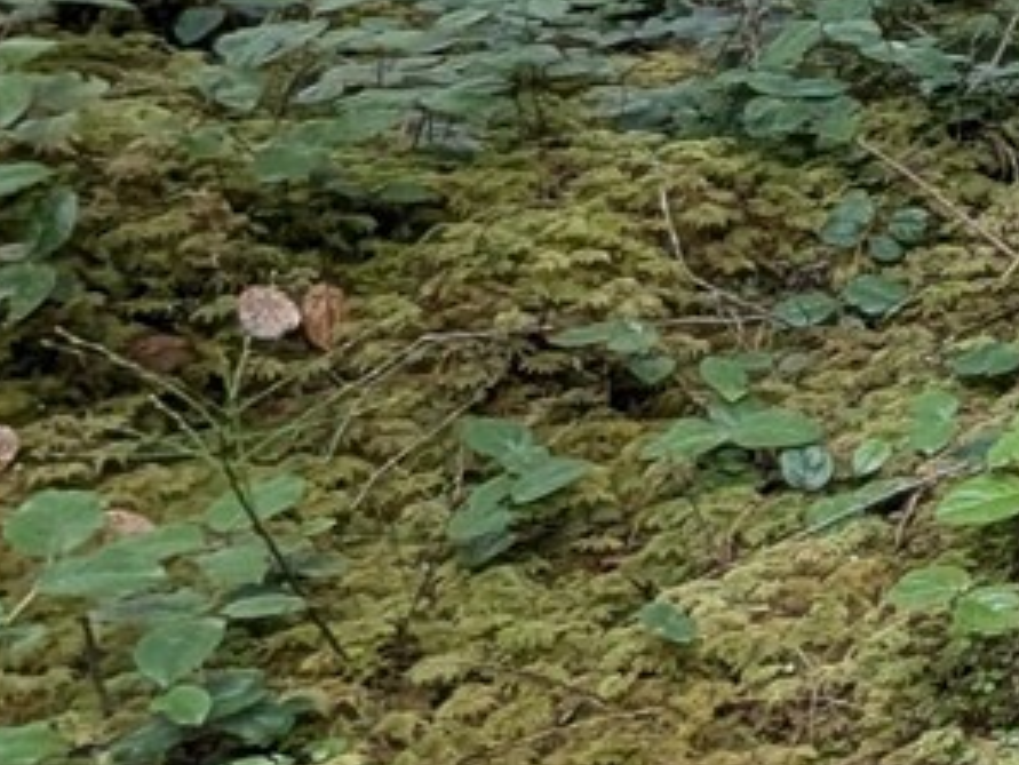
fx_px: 2533
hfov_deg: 13.6
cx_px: 2632
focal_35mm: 86
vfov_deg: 16.5
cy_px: -125
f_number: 2.2
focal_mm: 2.35
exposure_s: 1/96.9
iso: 45
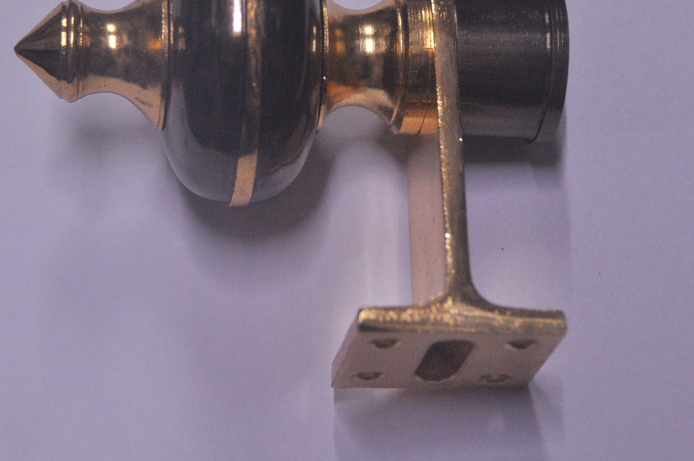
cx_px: 300
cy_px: 159
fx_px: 2291
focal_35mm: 119
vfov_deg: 11.5
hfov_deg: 17.2
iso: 1250
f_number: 4.8
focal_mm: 56
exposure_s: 1/100
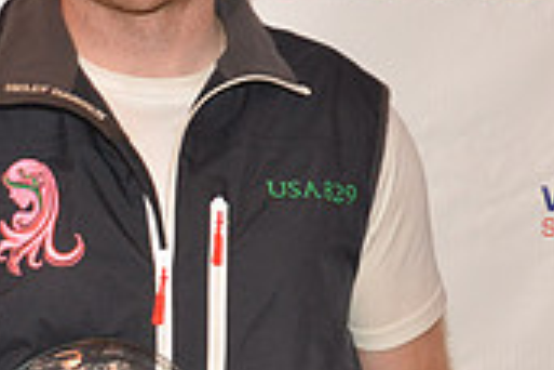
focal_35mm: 129
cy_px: 89
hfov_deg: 15.8
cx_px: 149
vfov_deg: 10.6
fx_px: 1985
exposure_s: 1/15
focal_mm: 38
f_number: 9
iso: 2000
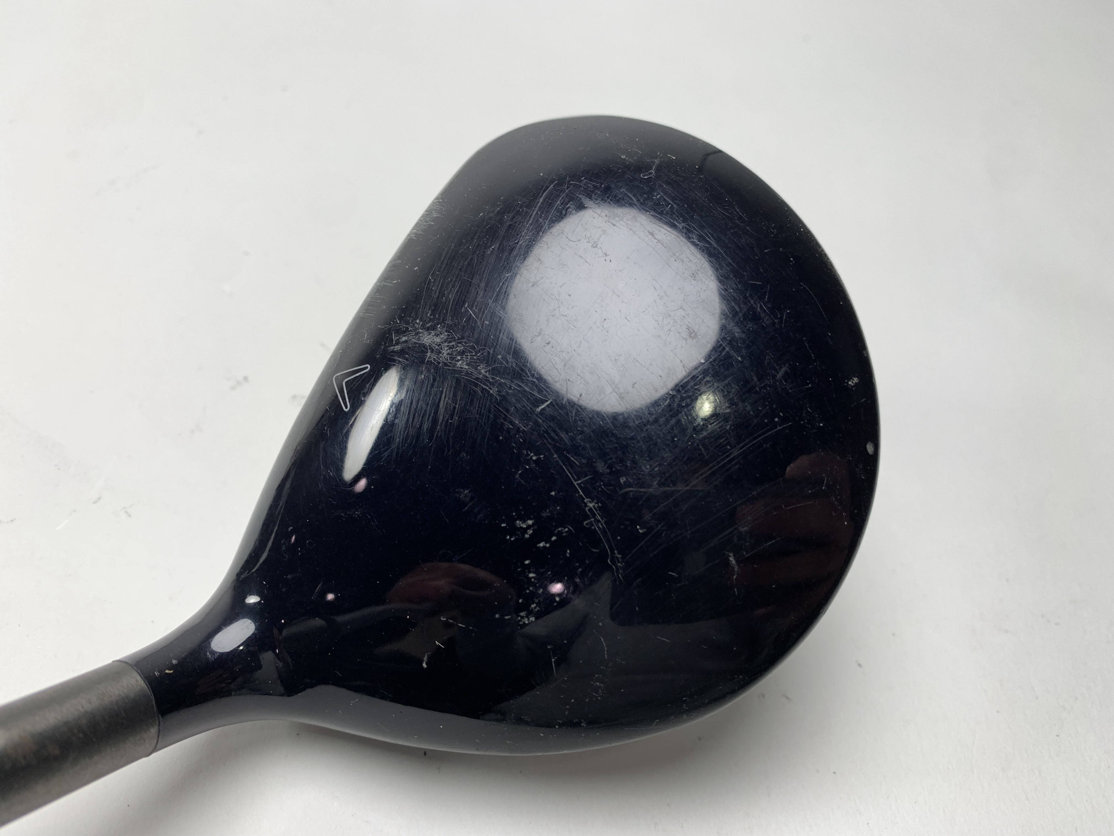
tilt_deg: -50.8
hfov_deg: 67.3
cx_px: 557
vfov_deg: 53.1
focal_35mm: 26
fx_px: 837
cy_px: 418
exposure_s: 1/120
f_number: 1.8
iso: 25
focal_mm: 4.25
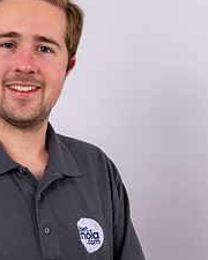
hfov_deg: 17.4
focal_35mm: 87
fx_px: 669
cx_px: 15
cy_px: 127
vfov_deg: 22.0
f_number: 9
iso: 125
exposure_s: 1/200
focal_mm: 36
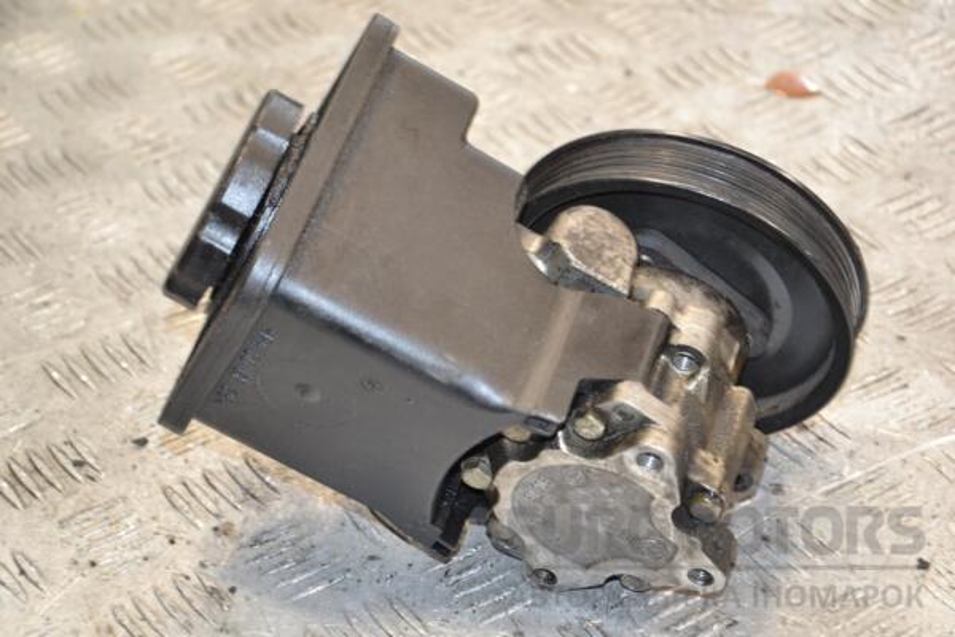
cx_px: 478
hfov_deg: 19.5
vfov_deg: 13.0
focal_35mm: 105
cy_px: 318
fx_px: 2785
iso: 800
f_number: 5.3
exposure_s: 1/80
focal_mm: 70
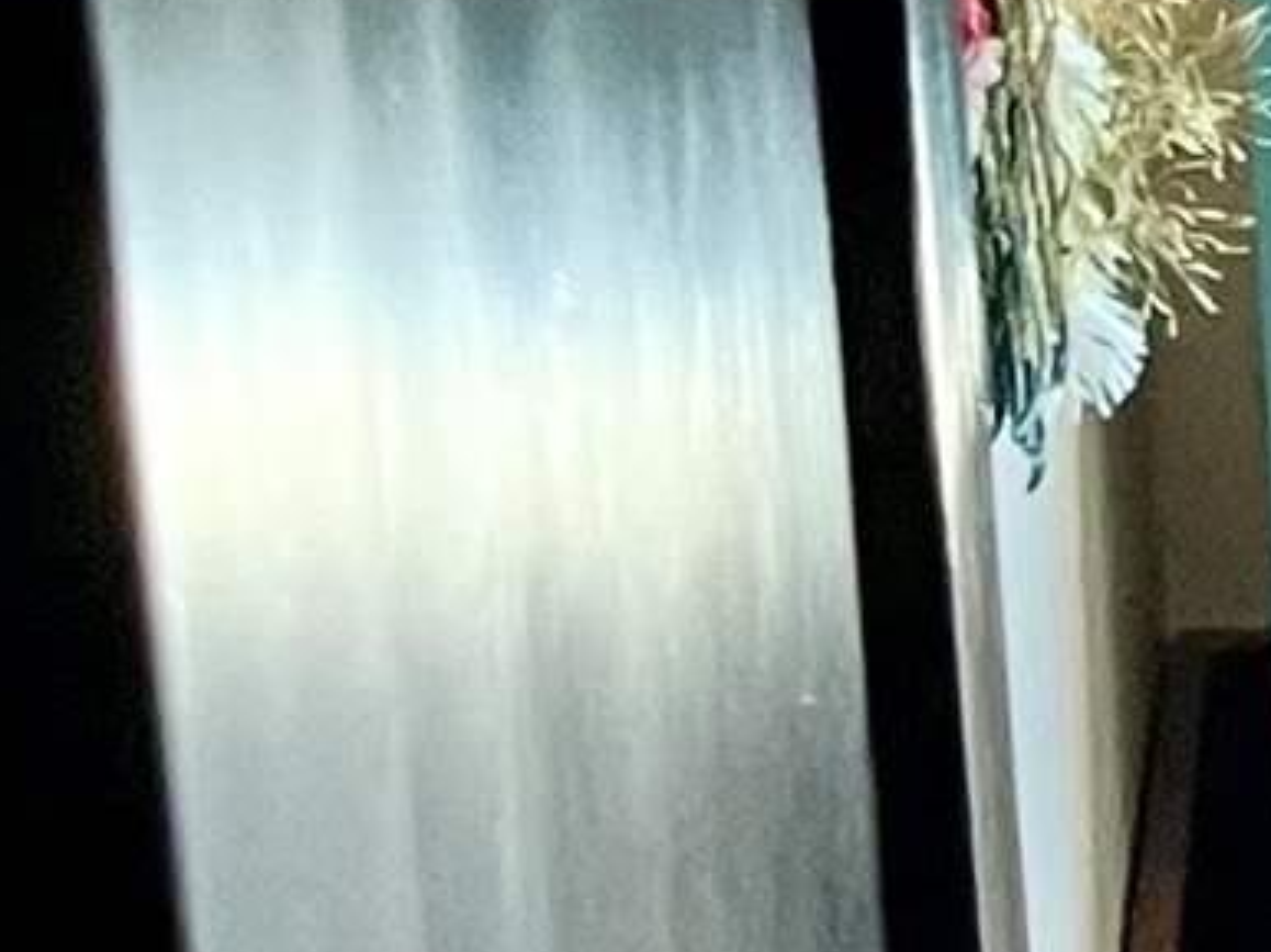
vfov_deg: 7.1
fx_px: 7596
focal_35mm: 207
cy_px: -313
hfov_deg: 7.5
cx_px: 4610
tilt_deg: -12.0
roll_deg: -1.6
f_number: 1.6
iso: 160
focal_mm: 5.1
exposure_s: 1/60
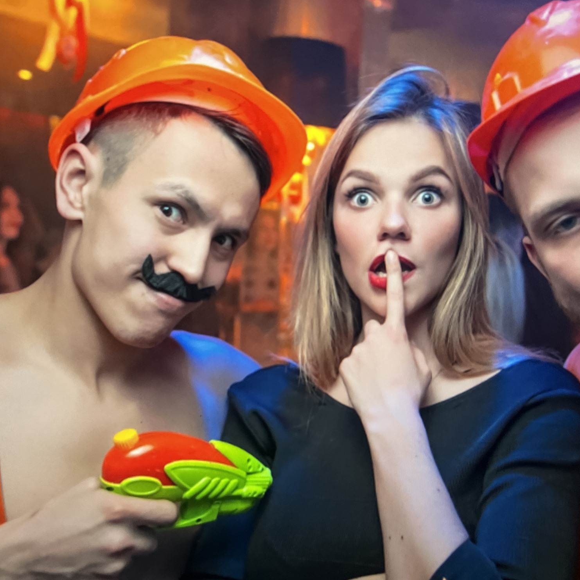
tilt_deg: +0.2
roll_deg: +2.2
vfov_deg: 52.5
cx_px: 303
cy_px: 291
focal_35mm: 31
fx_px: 588
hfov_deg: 52.5
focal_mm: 5.7
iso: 400
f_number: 1.5
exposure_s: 1/53
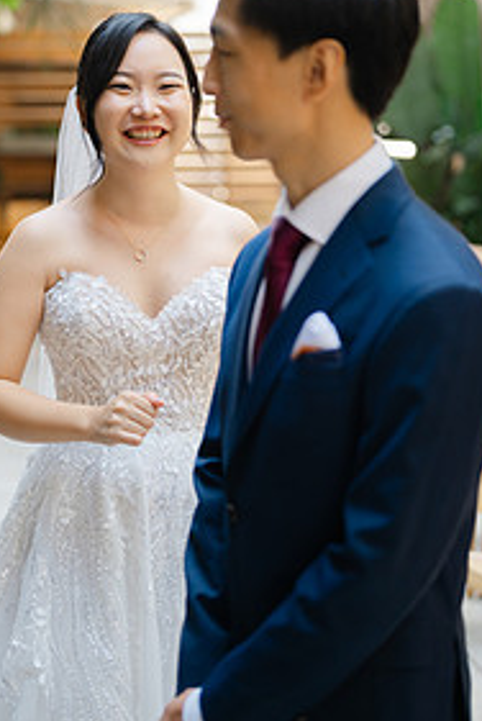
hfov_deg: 17.1
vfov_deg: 25.3
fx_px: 1603
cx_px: 185
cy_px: 295
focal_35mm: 80
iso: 125
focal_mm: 50
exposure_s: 1/200
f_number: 1.8
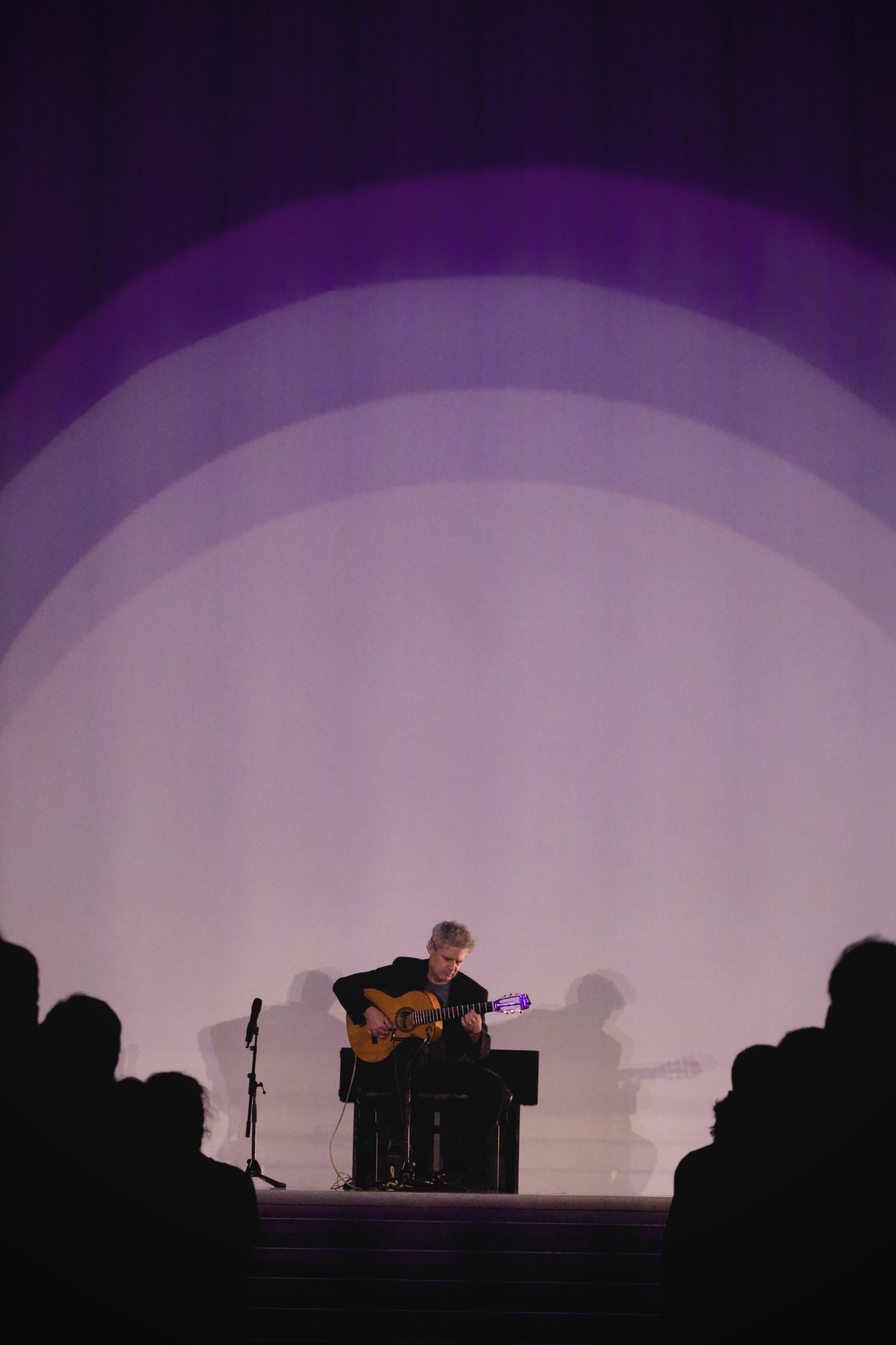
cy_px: 672
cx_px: 448
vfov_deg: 11.2
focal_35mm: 184
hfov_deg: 7.5
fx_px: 6869
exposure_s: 1/500
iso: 10000
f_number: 6.4
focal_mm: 122.5
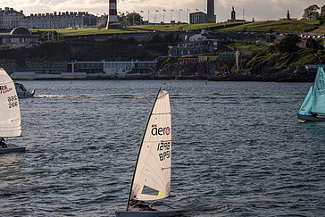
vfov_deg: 10.5
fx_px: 1183
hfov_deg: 15.5
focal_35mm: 131
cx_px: 69
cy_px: 92
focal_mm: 70
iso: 100
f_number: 2.8
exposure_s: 1/8000
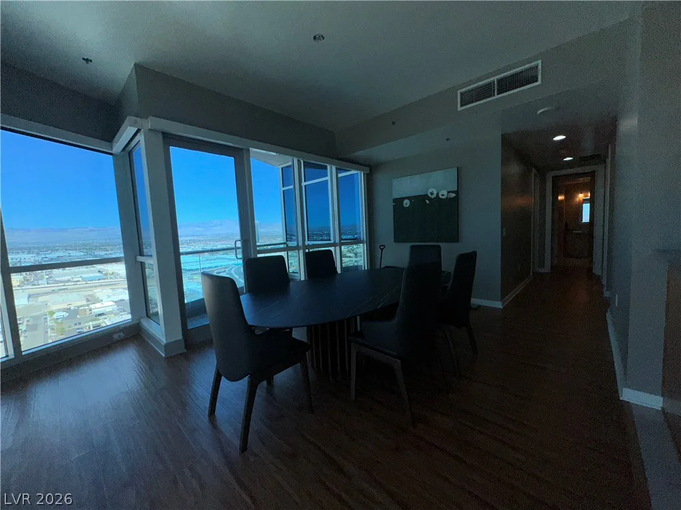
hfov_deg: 102.1
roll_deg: +2.8
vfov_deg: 85.7
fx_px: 275
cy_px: 255
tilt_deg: -4.6
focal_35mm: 14
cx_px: 340
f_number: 2.2
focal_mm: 2.22
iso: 32
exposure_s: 1/972
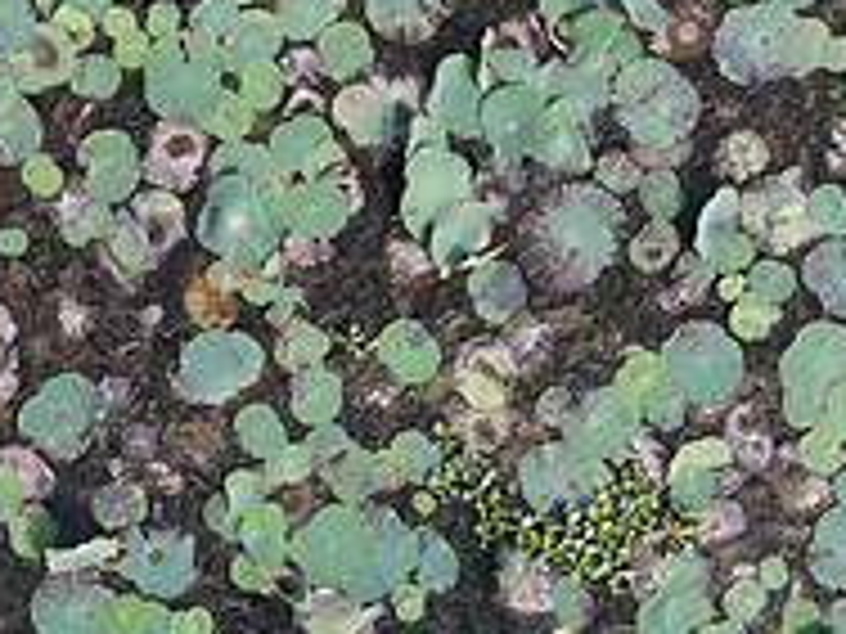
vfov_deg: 18.1
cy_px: 897
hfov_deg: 22.7
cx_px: -328
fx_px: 1809
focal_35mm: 74
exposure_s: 1/400
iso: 100
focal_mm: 4.5
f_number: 2.8
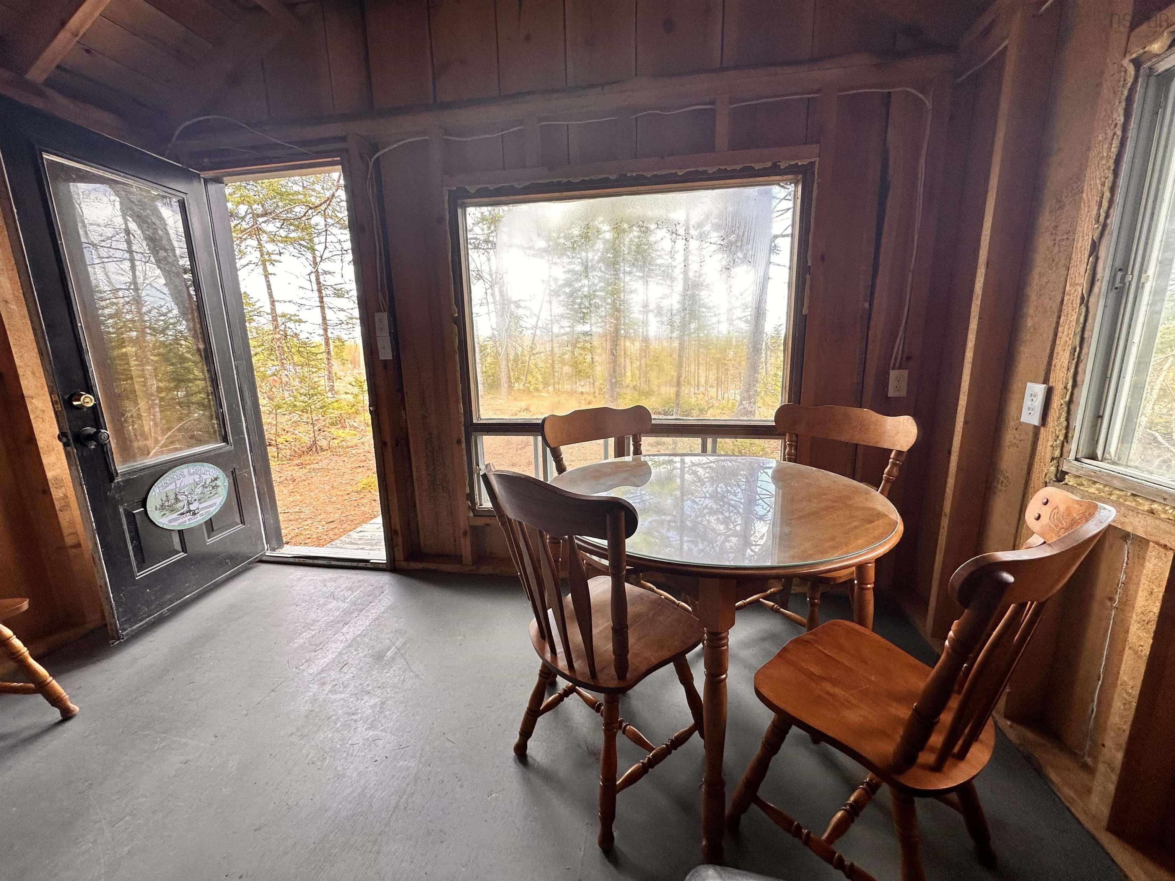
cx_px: 588
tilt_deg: -11.0
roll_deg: +1.2
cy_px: 440
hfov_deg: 102.1
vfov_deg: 85.7
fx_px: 475
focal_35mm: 14
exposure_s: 1/99
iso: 64
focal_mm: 2.22
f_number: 2.2
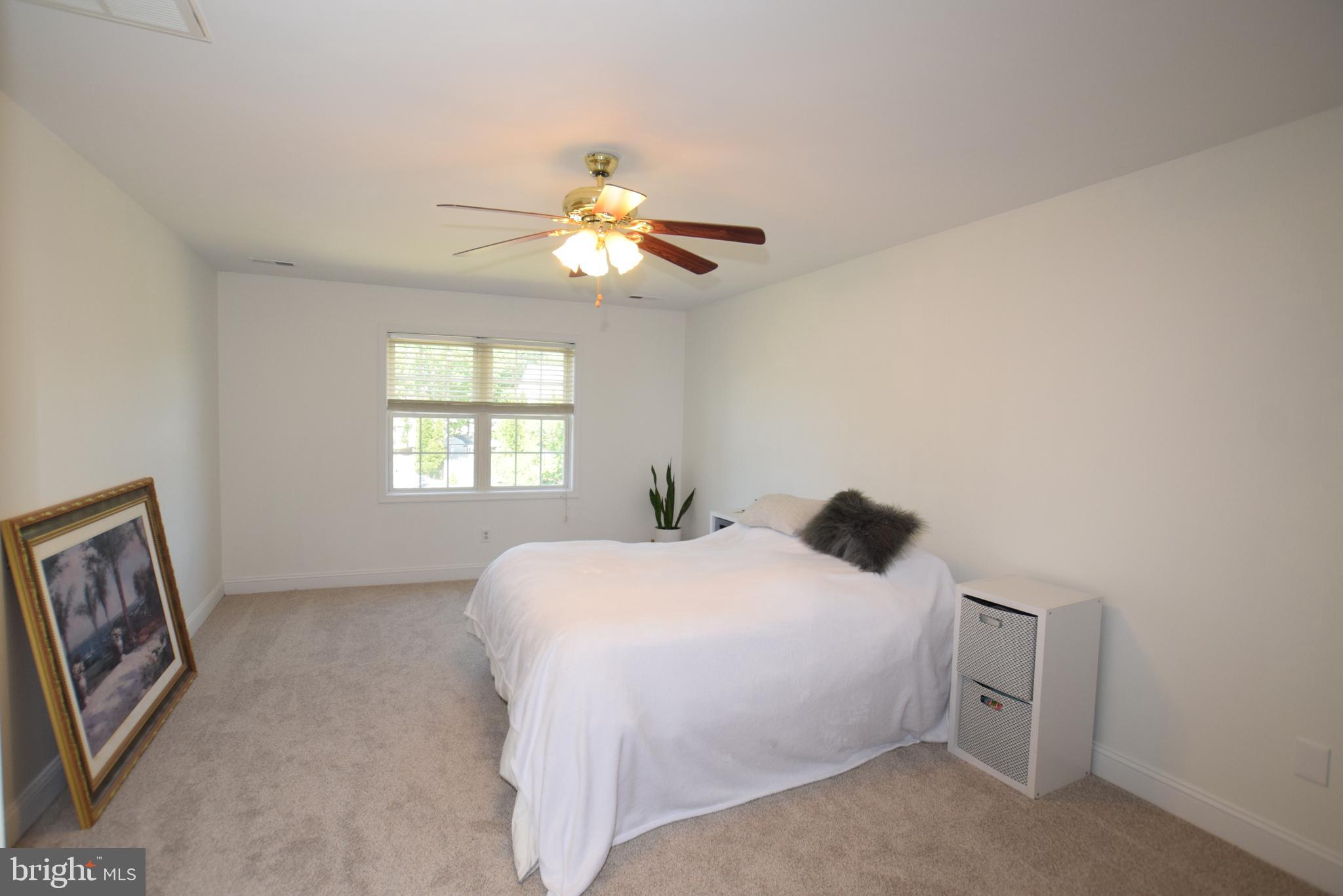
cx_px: 672
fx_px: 616
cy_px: 448
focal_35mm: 16
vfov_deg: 72.1
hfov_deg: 95.0
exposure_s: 1/125
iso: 720
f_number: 5.6
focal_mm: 11
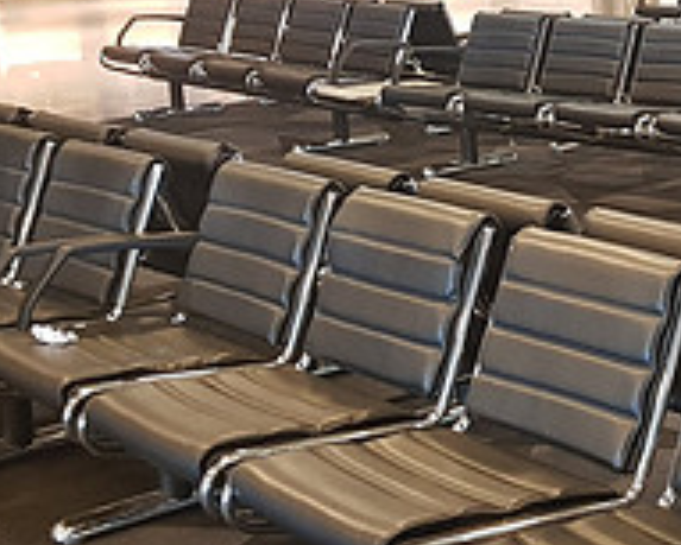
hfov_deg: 22.5
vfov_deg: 19.9
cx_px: 845
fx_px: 1553
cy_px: 180
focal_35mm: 77
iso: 250
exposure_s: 1/20
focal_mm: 4.2
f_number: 1.7
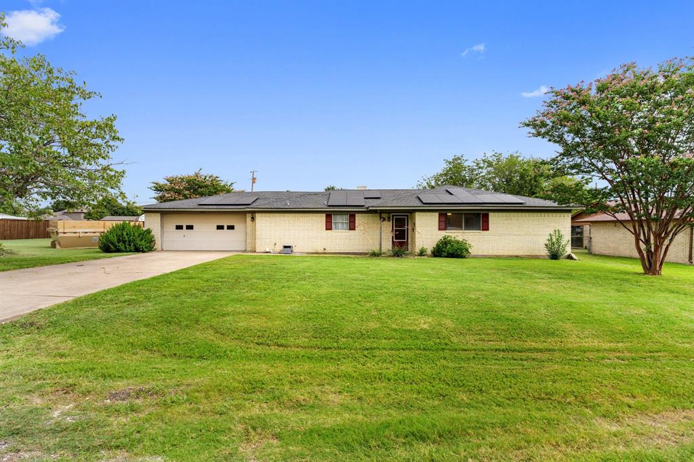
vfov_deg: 70.4
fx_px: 328
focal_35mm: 17
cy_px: 231
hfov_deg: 93.3
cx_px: 347
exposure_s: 1/6
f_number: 11
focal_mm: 17
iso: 320
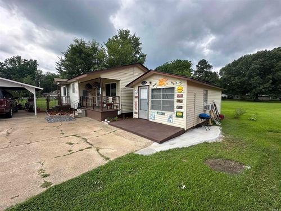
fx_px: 114
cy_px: 106
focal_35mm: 14
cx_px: 140
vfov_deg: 85.7
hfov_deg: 102.1
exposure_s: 1/690
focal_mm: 2.22
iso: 40
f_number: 2.2
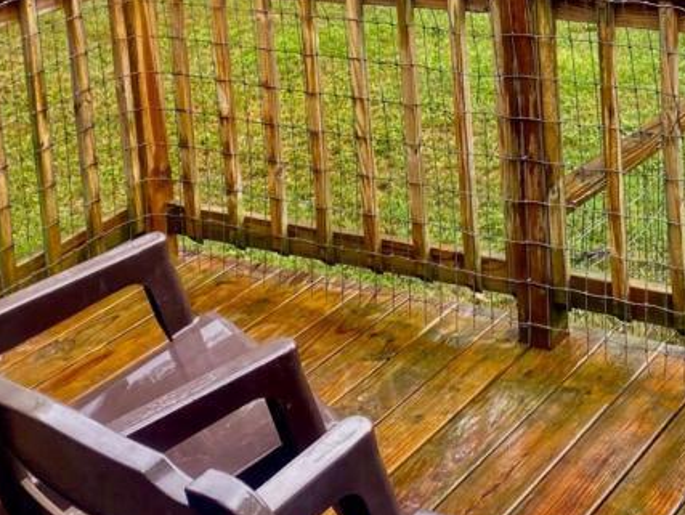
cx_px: 486
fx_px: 1446
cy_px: -27
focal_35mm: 73
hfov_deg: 26.4
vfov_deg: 19.5
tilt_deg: -11.4
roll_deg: +4.2
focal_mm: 4.25
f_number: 1.8
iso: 80
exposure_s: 1/122
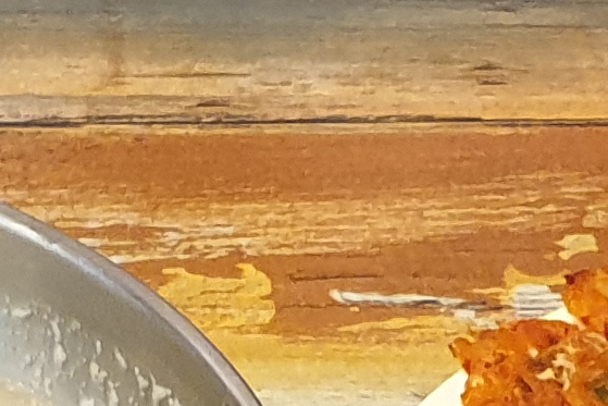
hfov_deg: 10.5
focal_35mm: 195
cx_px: 306
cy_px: 853
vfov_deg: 6.8
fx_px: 3294
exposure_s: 1/17
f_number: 2.4
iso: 320
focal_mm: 4.3
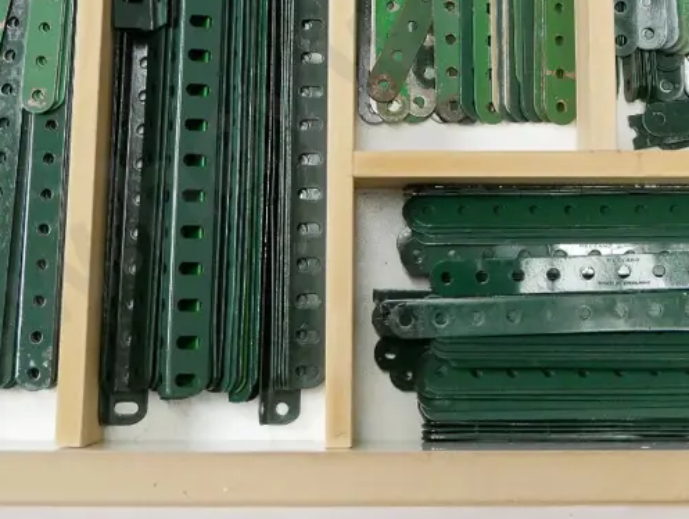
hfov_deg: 27.7
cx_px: 396
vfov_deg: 20.5
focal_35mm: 70
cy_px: 27
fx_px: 1395
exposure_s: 1/320
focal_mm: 17
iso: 3200
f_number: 5
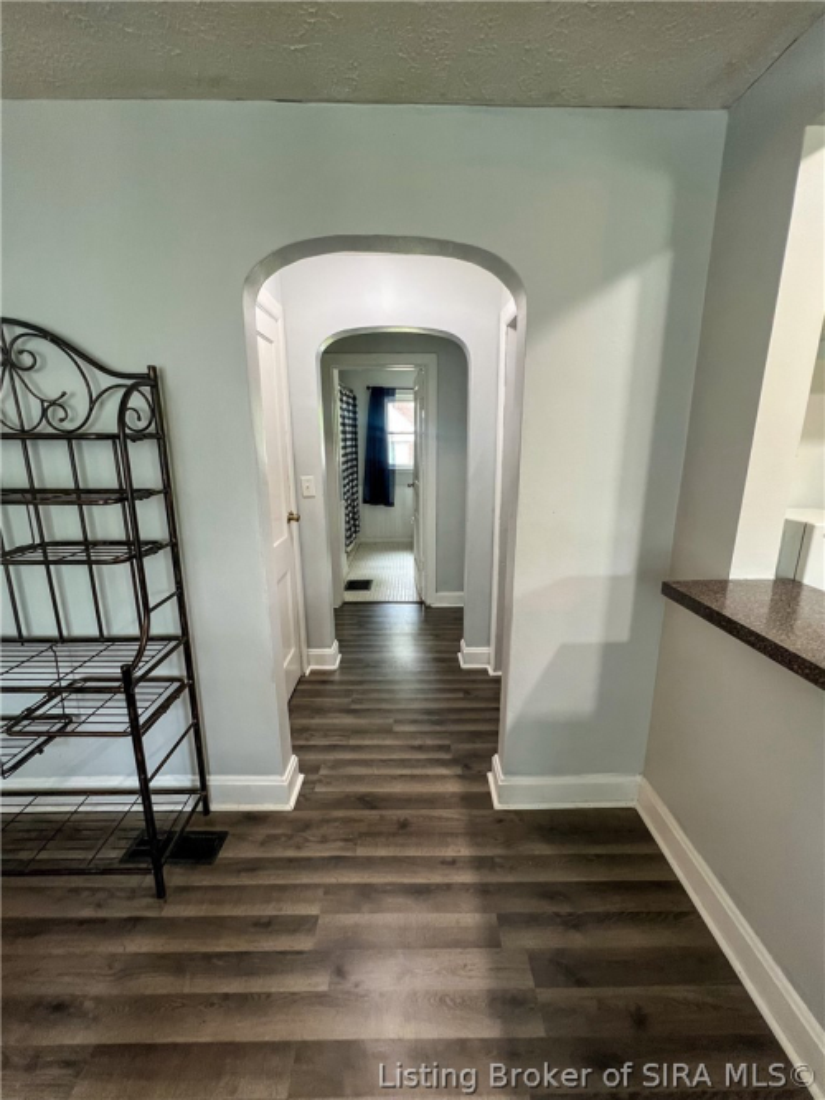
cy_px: 550
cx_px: 412
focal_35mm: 13
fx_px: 413
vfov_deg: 106.2
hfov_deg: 90.0
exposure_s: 1/60
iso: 200
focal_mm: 1.57
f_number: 1.8
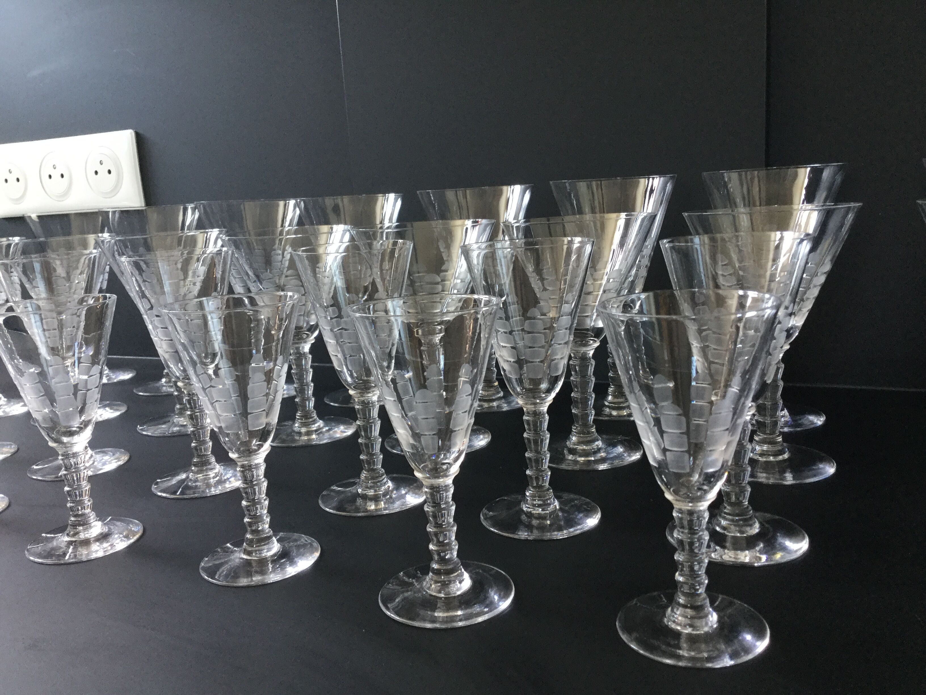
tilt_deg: -13.3
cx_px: 463
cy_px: 348
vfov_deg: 45.4
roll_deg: +4.5
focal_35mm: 31
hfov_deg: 58.4
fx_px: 829
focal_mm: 3.3
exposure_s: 1/33
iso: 100
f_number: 2.4
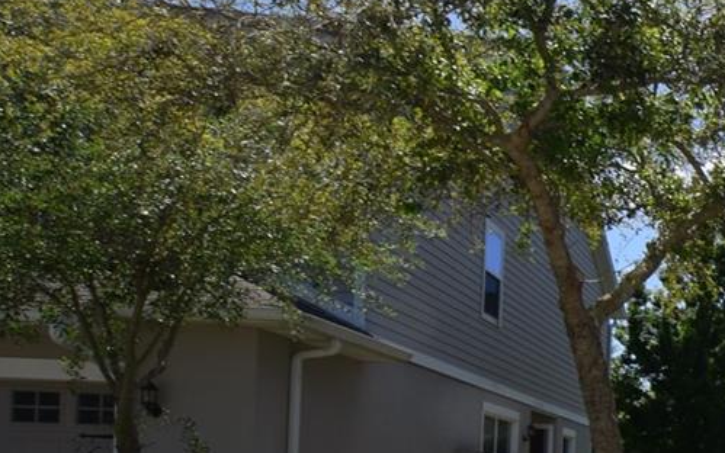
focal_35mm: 49
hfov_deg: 27.1
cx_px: 1113
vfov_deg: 24.5
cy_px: 502
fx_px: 968
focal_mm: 10
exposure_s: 1/200
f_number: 10
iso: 100
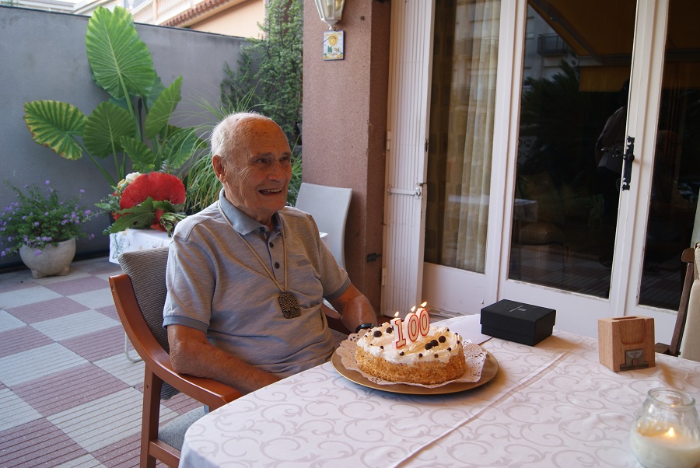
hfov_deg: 61.9
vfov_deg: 43.7
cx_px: 350
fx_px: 584
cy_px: 234
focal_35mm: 30
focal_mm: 20
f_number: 4
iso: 100
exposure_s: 1/40
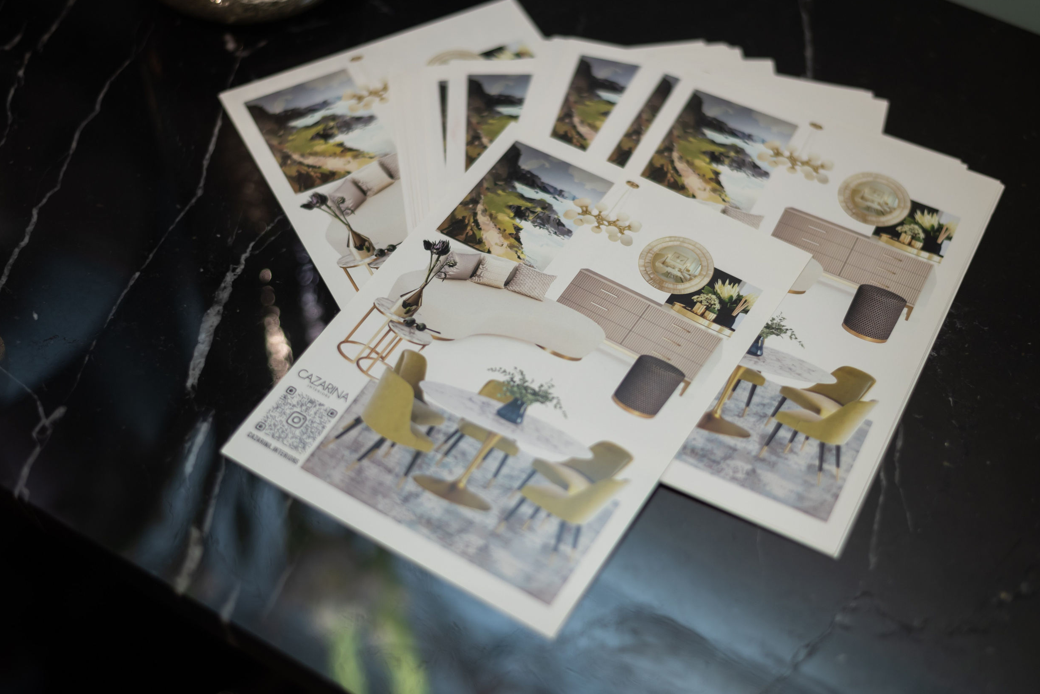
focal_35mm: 52
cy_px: 338
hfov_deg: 38.2
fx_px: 1503
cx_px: 532
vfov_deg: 26.0
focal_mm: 50
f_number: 2.2
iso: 160
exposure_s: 1/200
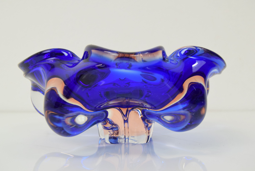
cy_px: 86
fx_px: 330
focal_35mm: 46
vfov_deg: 29.0
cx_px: 128
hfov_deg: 42.3
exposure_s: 1/250
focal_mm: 31
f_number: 8
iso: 1600
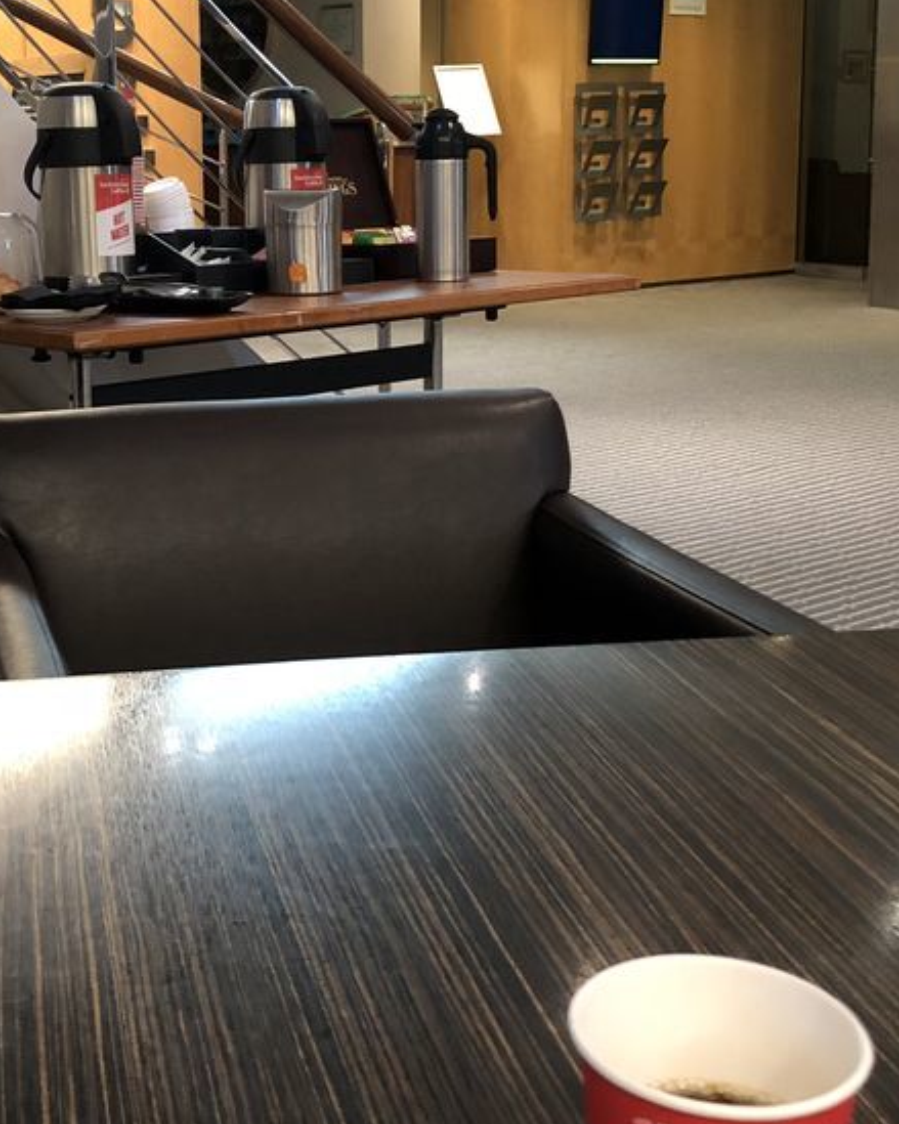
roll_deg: +1.2
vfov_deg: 36.4
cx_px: 313
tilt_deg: -9.3
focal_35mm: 51
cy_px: 403
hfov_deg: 29.5
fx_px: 1697
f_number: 1.8
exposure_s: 1/7
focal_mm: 3.99
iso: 80
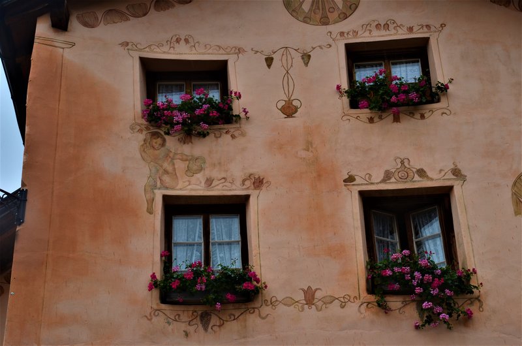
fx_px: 912
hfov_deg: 32.0
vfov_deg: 21.5
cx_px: 261
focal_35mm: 63
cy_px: 173
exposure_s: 1/200
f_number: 10
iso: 320
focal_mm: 42
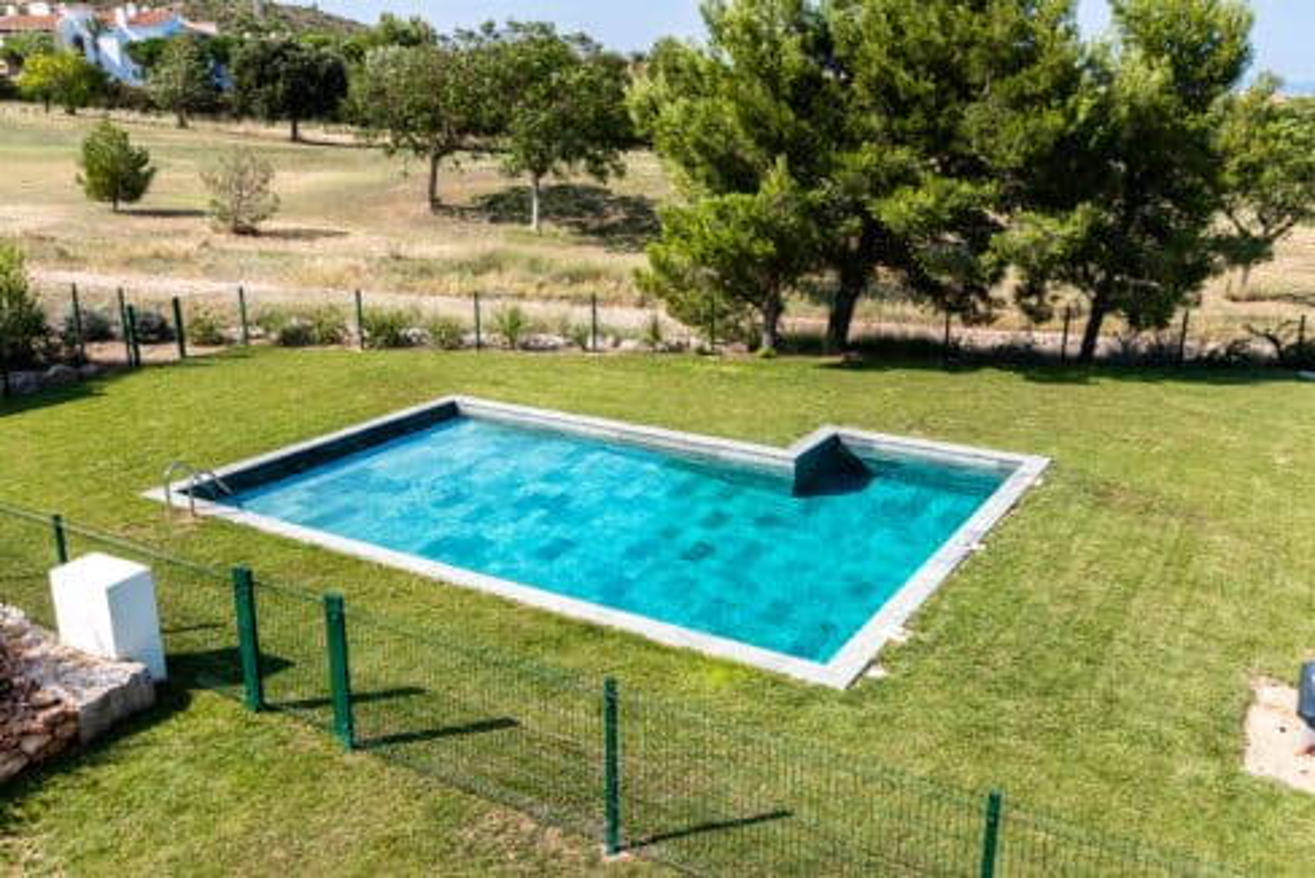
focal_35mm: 30
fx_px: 1096
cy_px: 439
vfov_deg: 43.7
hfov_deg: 61.9
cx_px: 658
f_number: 9
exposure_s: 1/2500
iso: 200
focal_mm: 20
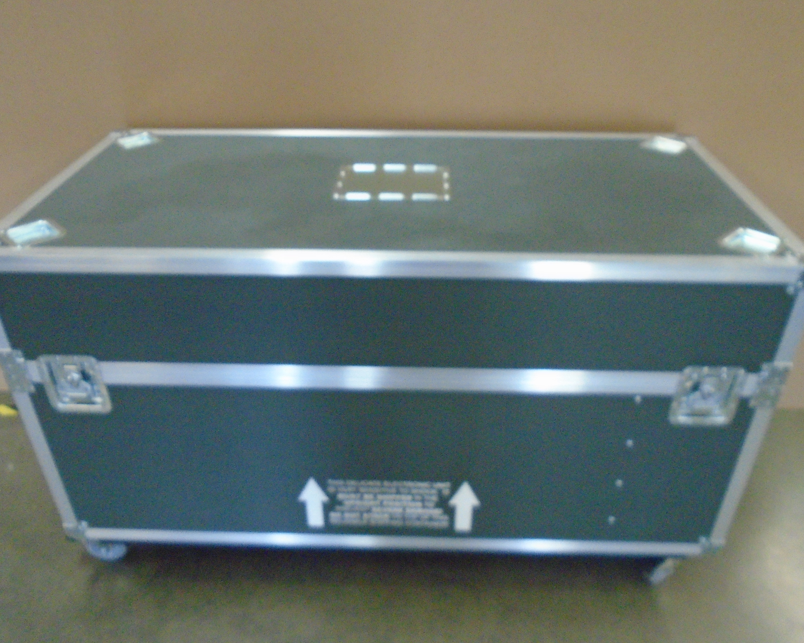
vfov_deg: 51.5
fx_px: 666
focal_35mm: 28
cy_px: 326
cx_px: 405
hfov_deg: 62.2
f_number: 3.2
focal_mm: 4.6
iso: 800
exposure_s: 1/40
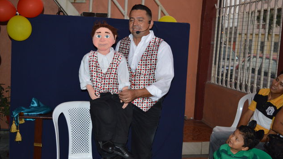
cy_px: 83
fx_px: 360
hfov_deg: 42.9
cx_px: 142
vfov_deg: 24.9
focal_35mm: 48
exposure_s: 1/125
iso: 800
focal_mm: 30
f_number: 4.5
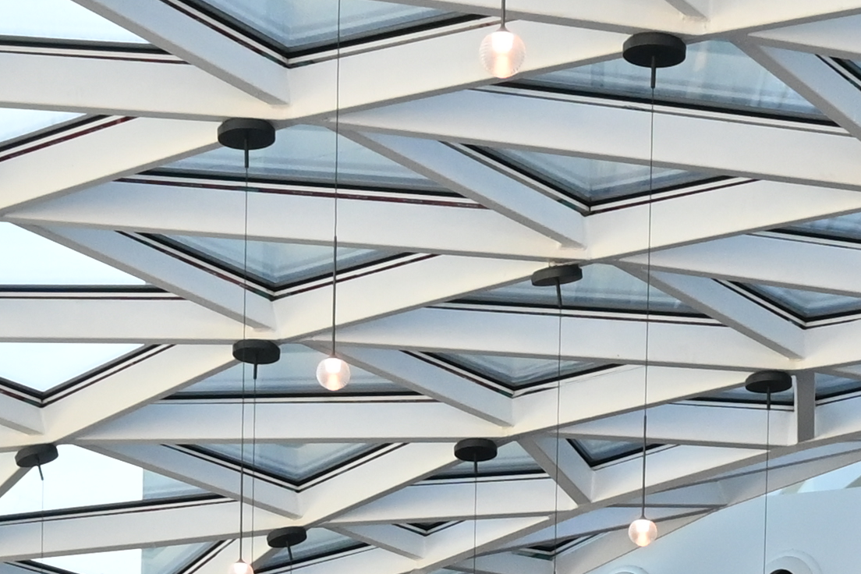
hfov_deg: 16.9
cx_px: 537
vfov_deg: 10.4
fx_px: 2894
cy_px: 1167
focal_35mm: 121
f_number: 6.3
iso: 640
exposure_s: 1/125
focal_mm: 16
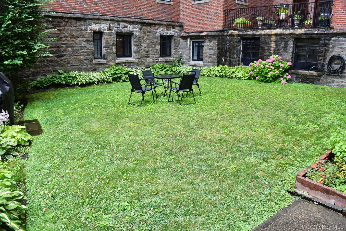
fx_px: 259
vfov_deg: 47.9
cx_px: 173
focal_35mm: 27
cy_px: 116
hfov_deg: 67.4
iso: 400
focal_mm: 18
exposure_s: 1/160
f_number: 6.3
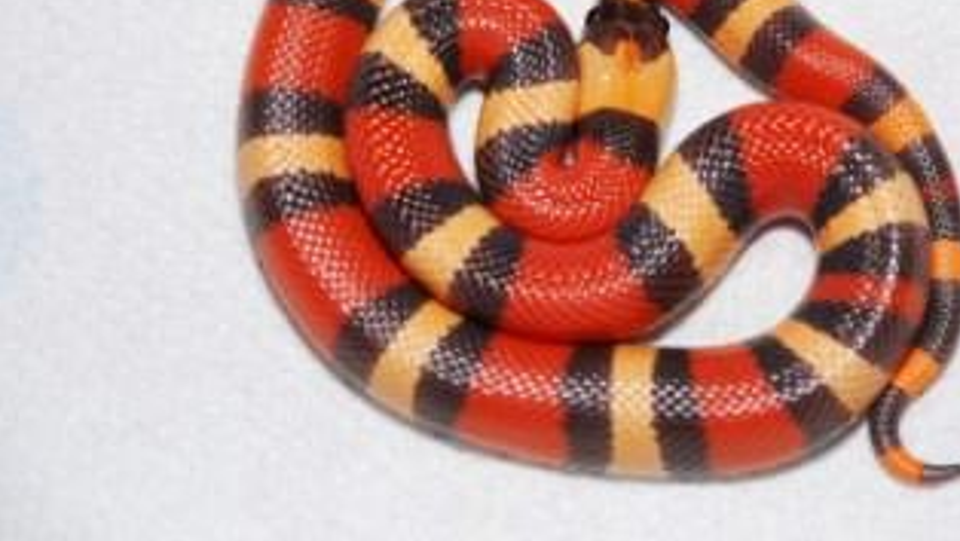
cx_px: 630
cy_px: 122
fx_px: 7710
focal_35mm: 303
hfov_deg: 7.1
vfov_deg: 4.0
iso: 200
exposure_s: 1/125
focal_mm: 135
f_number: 7.1
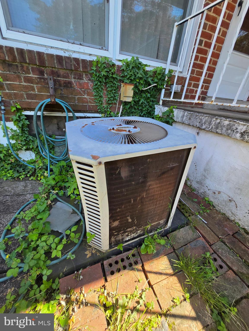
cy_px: 166
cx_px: 124
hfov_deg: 89.9
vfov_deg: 106.2
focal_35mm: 13
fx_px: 125
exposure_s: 1/159
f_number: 2.2
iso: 25
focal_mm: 1.7
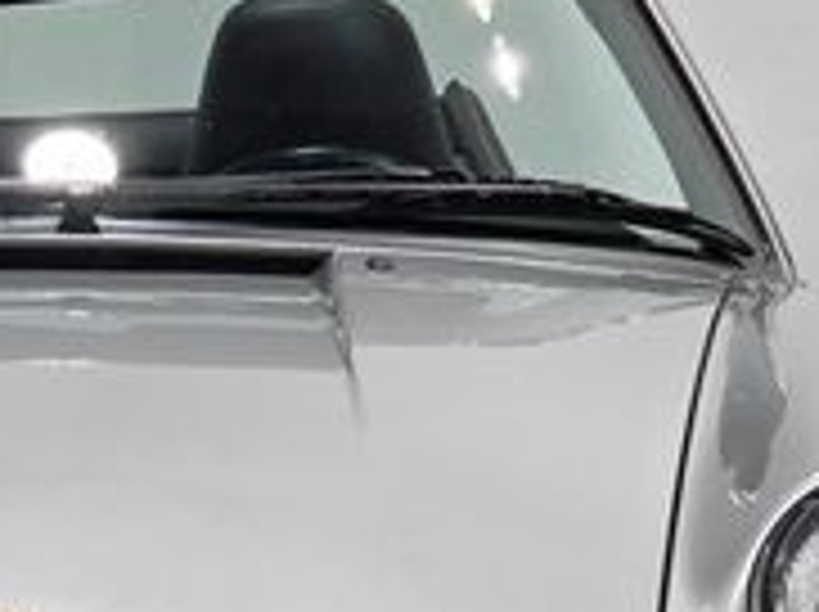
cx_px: -27
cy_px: 634
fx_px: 5742
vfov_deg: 6.1
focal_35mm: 243
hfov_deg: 8.1
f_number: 2.4
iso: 100
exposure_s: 1/120
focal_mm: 7.9
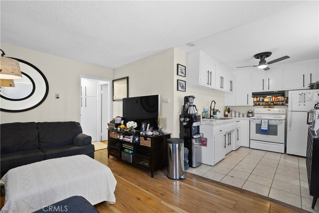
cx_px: 160
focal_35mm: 16
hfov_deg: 96.7
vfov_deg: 73.8
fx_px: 142
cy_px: 106
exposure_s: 1/15
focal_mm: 16
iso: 1250
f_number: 5
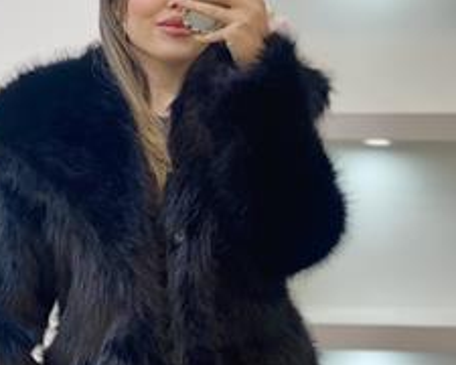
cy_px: 220
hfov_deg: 20.5
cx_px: 156
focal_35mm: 93
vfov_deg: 16.5
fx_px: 1255
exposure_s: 1/100
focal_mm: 6
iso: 100
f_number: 2
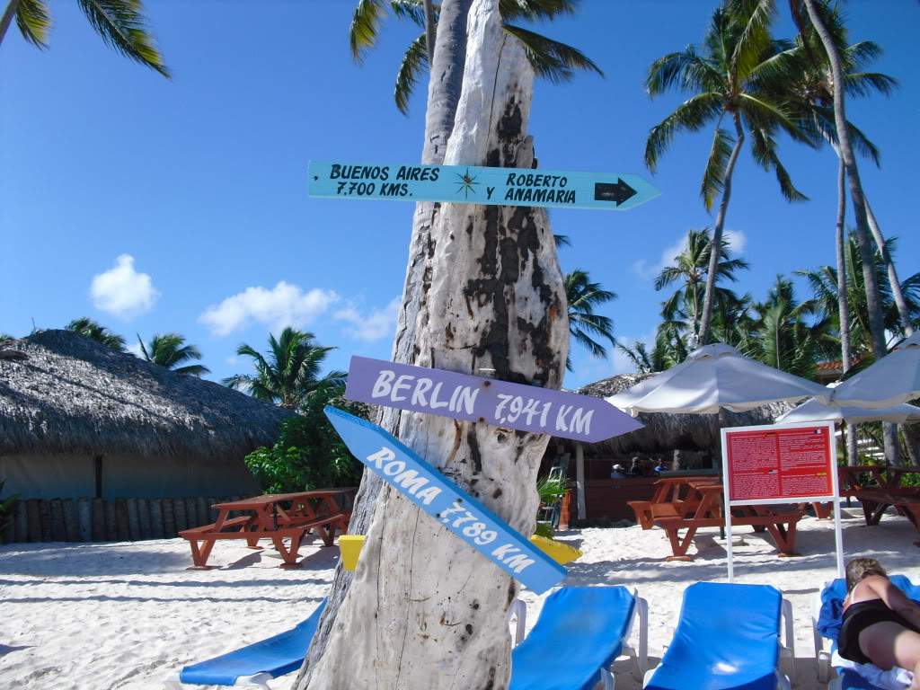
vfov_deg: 39.7
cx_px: 460
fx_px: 957
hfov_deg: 51.4
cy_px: 345
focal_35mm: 36
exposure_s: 1/160
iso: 64
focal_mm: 6.3
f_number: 7.8
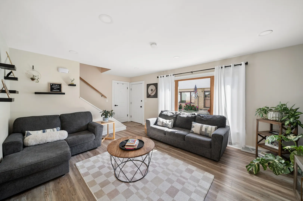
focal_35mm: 13
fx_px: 109
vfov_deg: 85.4
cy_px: 100
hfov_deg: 108.4
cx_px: 152
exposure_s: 1/30
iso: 400
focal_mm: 13
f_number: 8
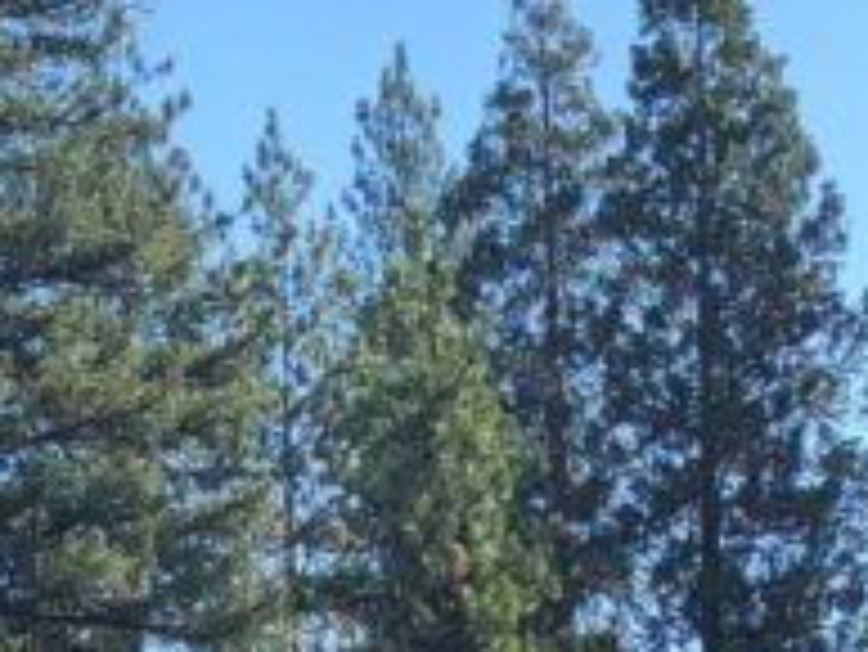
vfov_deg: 9.6
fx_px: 3463
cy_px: 1542
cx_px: 630
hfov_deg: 14.2
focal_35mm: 138
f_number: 1.8
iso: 40
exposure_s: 1/1250
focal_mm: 5.4
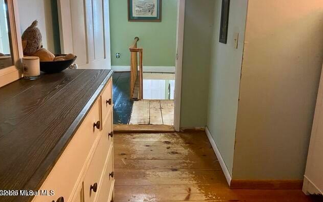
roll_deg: -1.6
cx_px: 159
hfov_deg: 66.5
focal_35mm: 28
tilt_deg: -12.8
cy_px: 81
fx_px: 247
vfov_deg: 44.3
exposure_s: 1/30
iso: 640
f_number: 1.8
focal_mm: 4.25
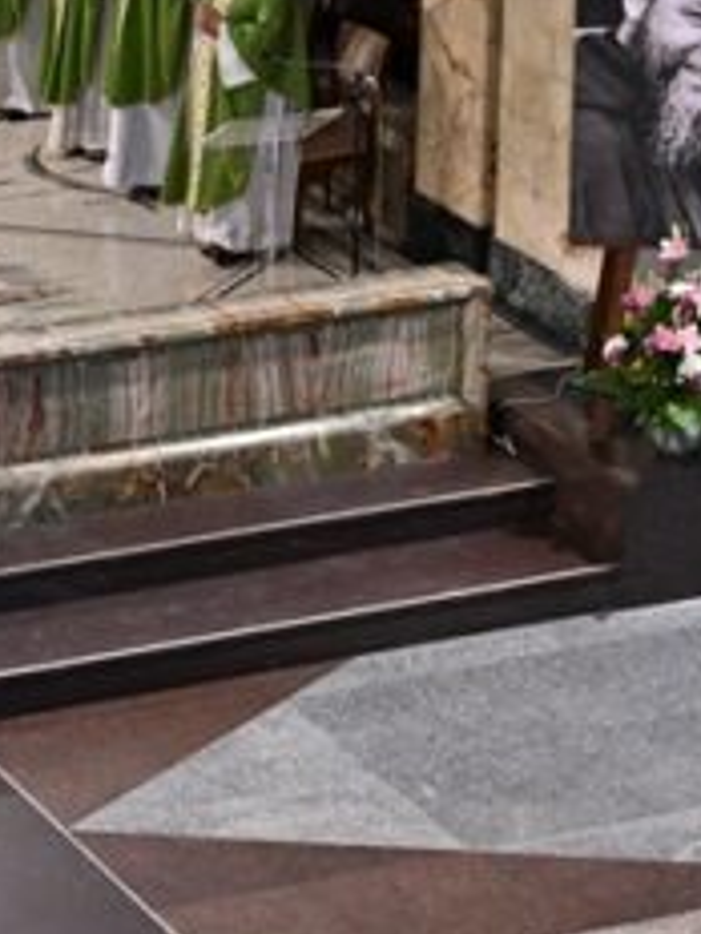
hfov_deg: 8.6
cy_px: -44
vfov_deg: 11.4
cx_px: -125
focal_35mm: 171
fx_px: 4617
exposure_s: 1/50
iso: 2000
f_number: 6.3
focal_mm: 55
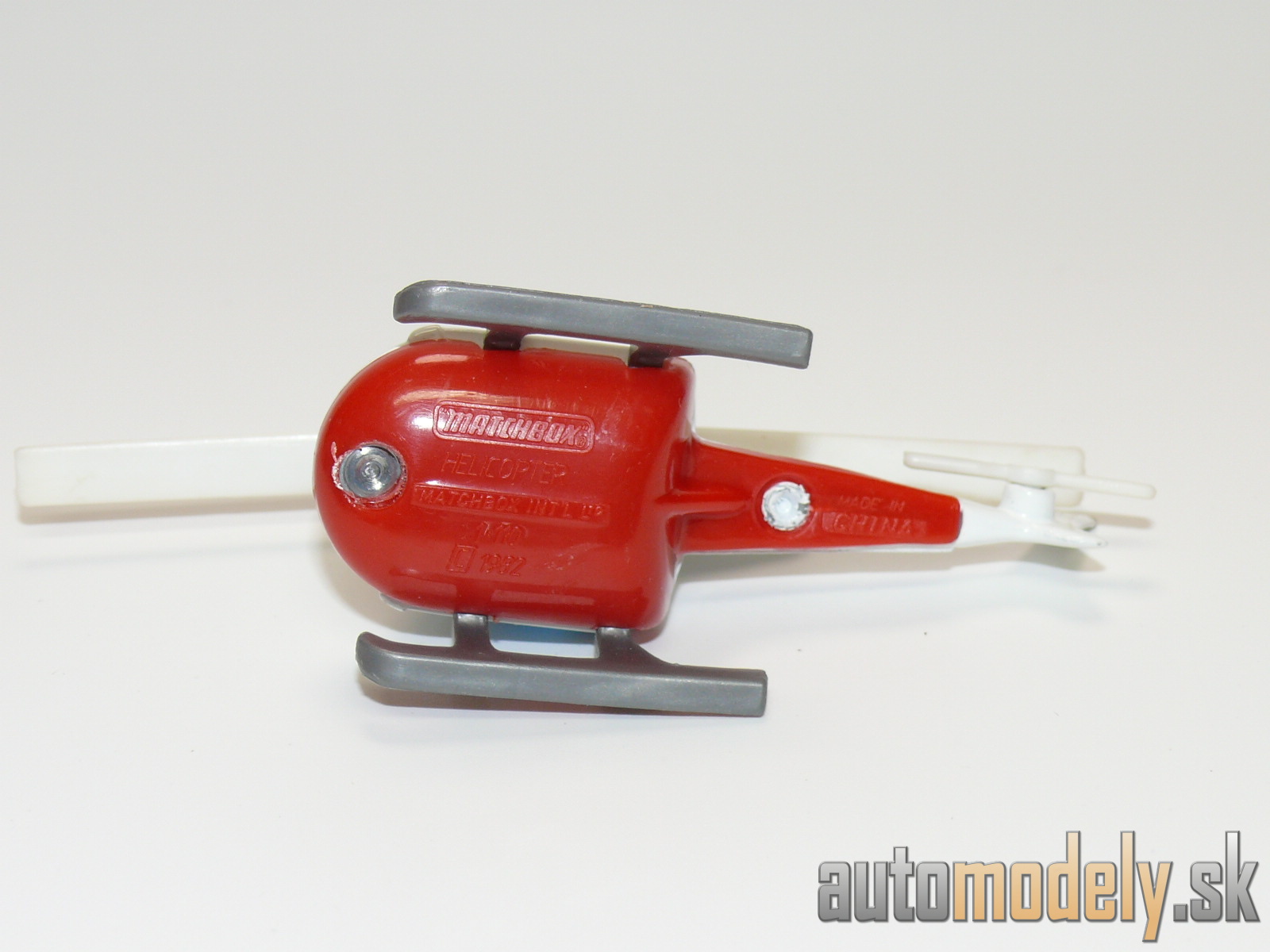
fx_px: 2715
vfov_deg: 19.9
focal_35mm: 74
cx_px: 635
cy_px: 476
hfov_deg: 26.3
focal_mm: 11.2
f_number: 4
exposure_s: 1/30
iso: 100
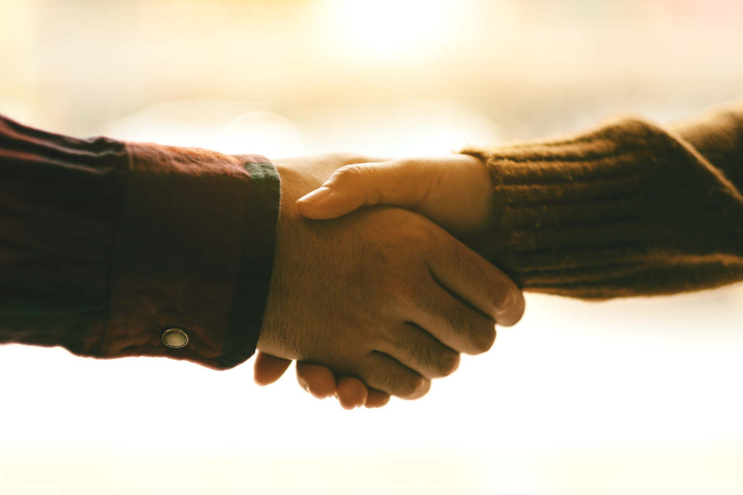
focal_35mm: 84
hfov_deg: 24.2
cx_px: 372
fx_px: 1734
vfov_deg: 16.3
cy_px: 248
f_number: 1.2
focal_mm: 56
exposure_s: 1/2500
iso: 200
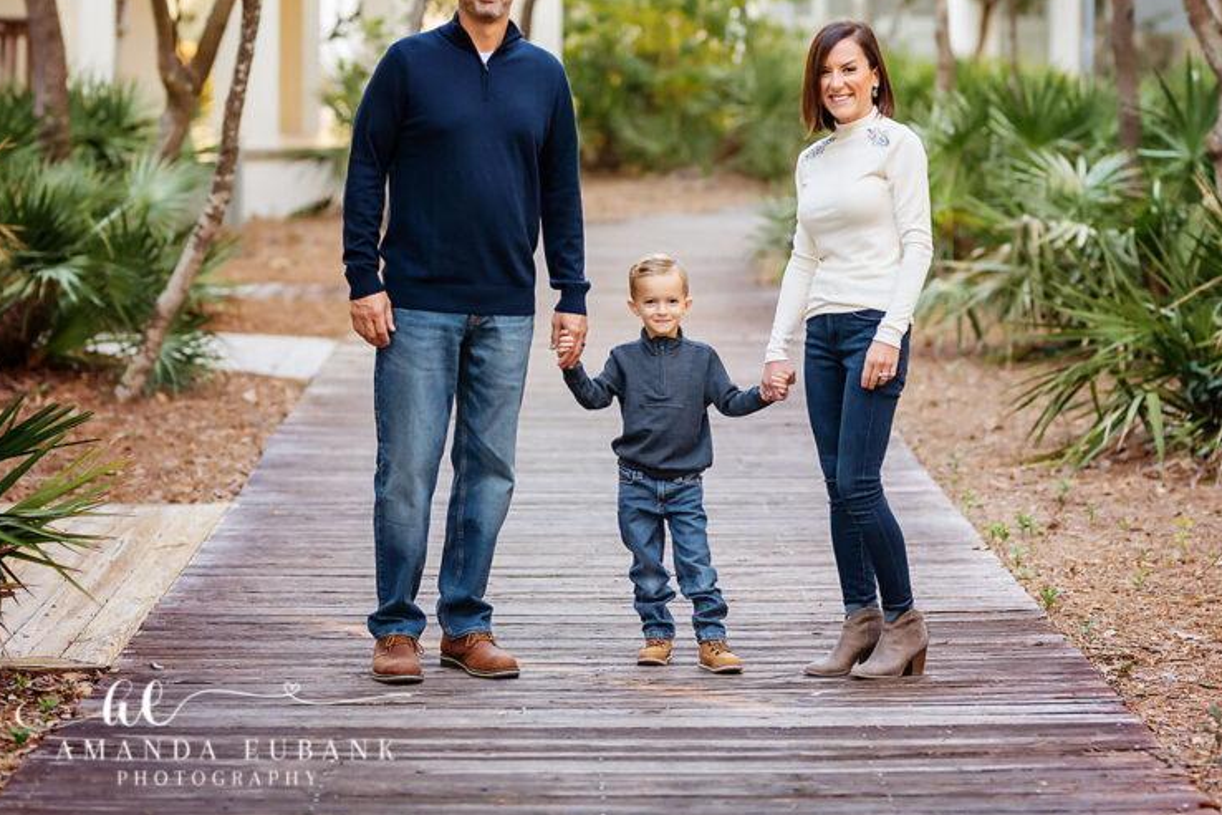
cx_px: 666
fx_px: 4005
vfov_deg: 11.6
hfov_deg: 17.3
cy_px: 259
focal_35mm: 118
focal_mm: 85
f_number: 2
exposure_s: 1/1250
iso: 1000
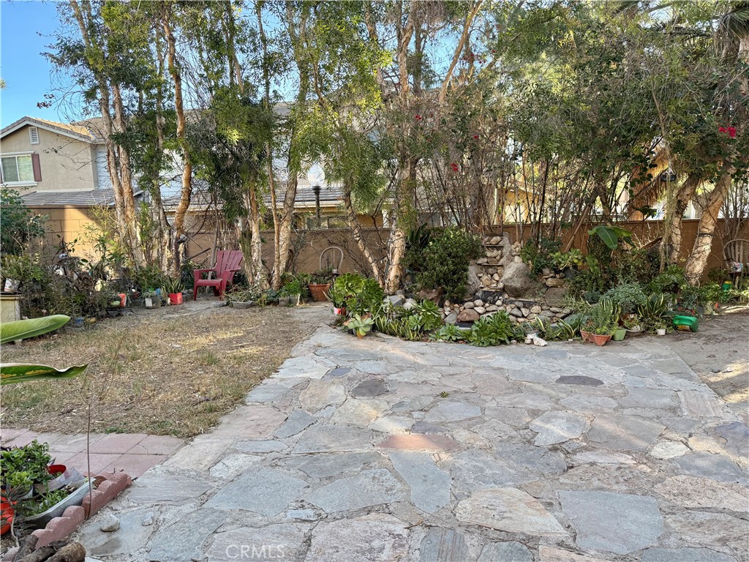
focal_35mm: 24
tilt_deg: -6.2
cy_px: 281
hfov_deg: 71.6
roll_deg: +1.5
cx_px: 374
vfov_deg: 56.8
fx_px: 519
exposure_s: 1/318
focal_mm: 6.76
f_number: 1.78
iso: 100
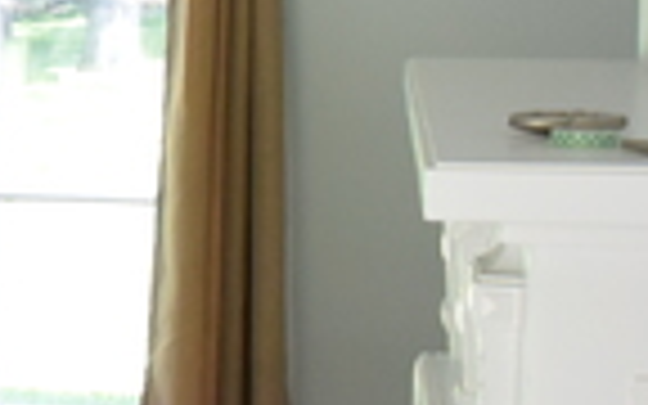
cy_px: 88
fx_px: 2402
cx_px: -698
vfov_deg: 9.6
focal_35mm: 136
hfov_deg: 13.1
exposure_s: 1/80
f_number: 3.8
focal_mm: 11.2
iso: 800
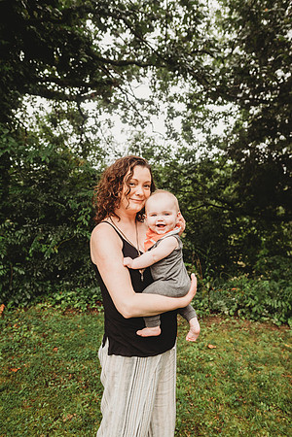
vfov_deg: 73.7
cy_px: 218
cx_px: 146
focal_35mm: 24
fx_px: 292
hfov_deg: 53.1
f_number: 3.5
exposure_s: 1/160
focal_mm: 24
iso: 400
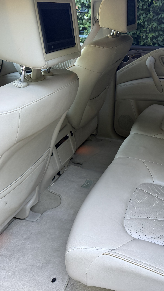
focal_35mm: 35
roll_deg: -0.5
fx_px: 271
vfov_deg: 56.6
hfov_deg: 32.0
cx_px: 148
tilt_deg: -30.1
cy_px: 146
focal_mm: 6.76
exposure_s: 1/121
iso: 200
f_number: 1.78
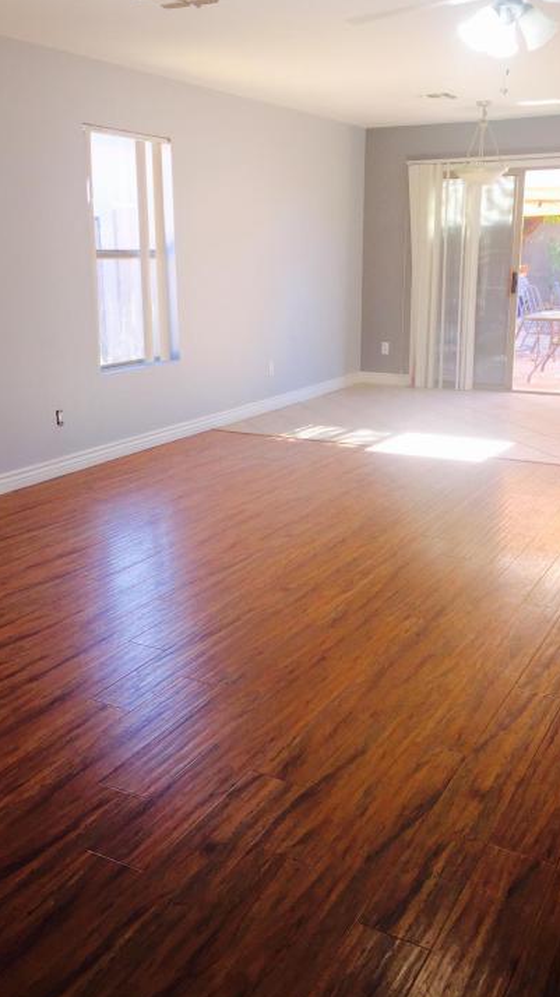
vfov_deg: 58.0
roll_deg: +0.8
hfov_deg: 34.6
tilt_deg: -15.2
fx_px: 899
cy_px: 500
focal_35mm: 34
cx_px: 286
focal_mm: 4.15
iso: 32
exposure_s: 1/76
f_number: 2.2
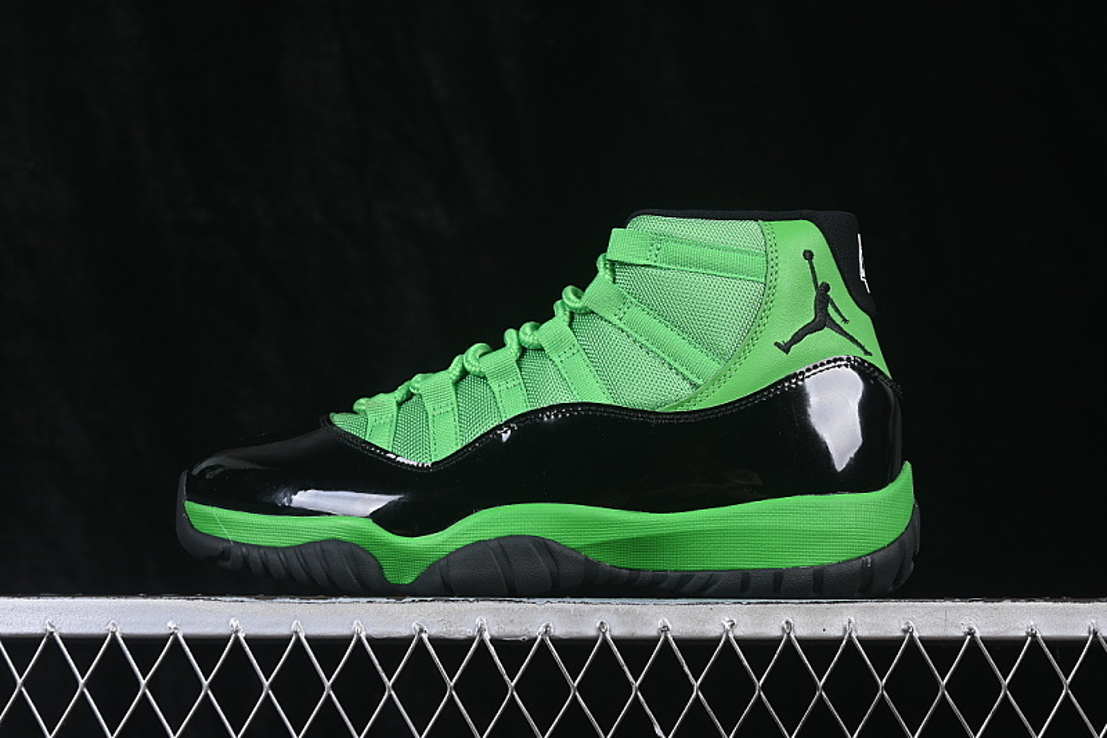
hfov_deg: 27.0
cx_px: 554
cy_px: 369
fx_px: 2306
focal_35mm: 75
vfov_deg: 18.2
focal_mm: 50
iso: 160
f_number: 7.1
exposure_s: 1/80
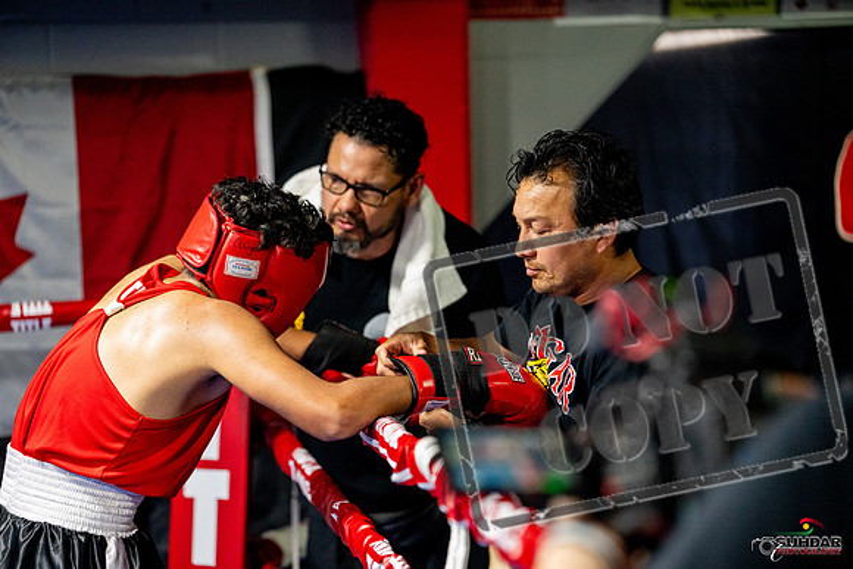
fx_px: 2157
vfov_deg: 15.0
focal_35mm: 91
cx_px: 426
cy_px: 284
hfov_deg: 22.4
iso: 4000
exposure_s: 1/1000
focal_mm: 91
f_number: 2
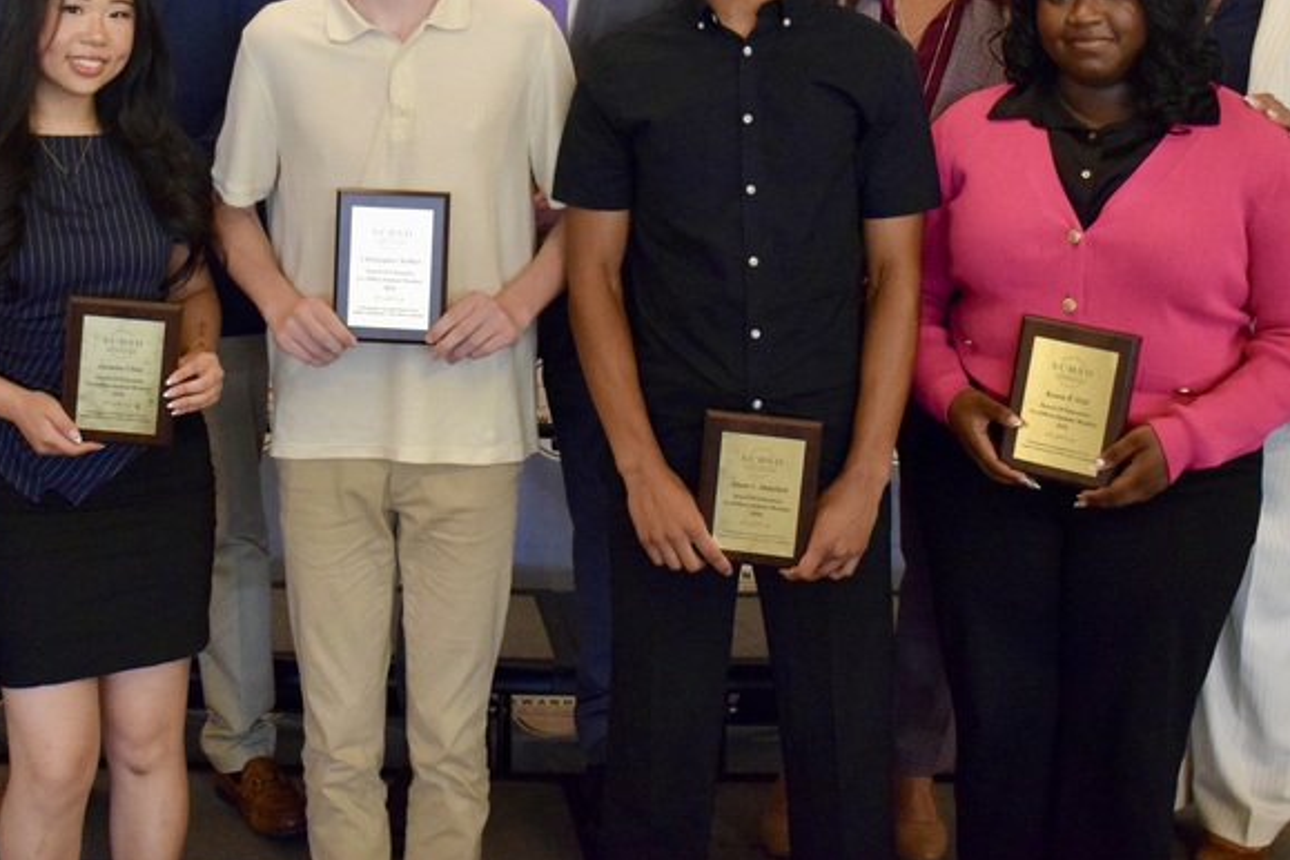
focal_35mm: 57
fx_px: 2042
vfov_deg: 23.3
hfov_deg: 34.9
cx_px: 481
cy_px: 133
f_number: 3.5
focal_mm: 22
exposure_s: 1/30
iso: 3200
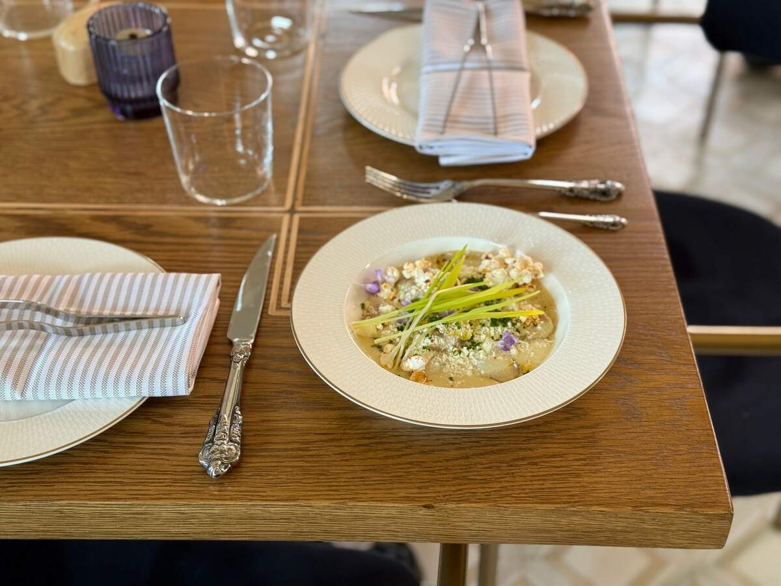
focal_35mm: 48
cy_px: 293
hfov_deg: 39.7
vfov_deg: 30.3
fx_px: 1083
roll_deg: +1.3
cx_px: 390
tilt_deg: -41.6
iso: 80
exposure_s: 1/60
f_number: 1.78
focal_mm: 6.76
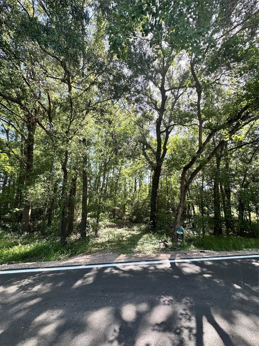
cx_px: 130
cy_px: 173
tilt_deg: +13.9
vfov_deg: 102.1
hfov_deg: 85.7
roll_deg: -1.6
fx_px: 140
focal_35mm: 14
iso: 40
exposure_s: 1/161
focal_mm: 2.22
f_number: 2.2
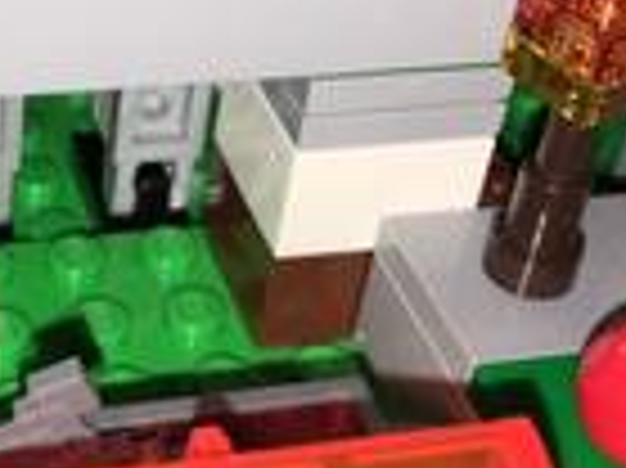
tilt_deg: -36.2
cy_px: 162
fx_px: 1355
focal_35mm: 75
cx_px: 104
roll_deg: -6.5
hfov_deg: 25.5
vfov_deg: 19.6
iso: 25
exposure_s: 1/267
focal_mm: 4.15
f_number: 2.2
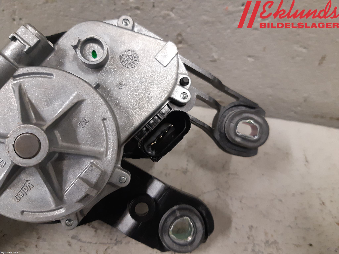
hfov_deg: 67.3
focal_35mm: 26
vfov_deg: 53.1
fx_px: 255
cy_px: 127
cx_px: 170
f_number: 1.7
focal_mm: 3.93
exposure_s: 1/60
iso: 250
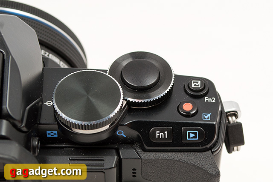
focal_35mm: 82
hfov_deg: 24.6
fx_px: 625
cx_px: 136
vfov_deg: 16.5
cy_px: 91
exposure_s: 1/5
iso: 200
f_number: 11
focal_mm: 55
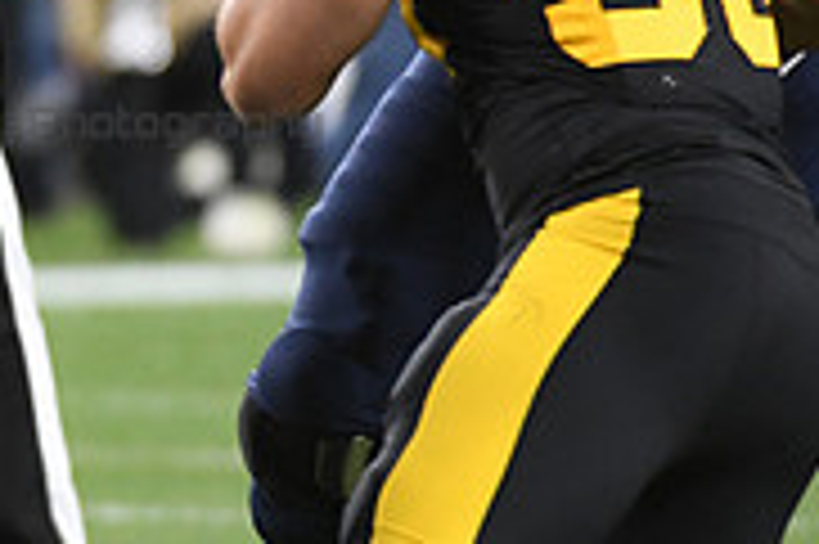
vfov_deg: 0.8
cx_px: -396
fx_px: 39139
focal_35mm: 1722
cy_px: -25
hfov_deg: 1.2
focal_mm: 360
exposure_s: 1/1000
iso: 4000
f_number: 4
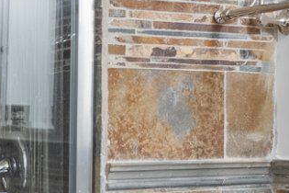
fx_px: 835
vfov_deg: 13.2
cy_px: 108
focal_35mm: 104
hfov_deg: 19.6
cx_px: 167
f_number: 8
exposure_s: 1/2.5
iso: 800
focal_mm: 16
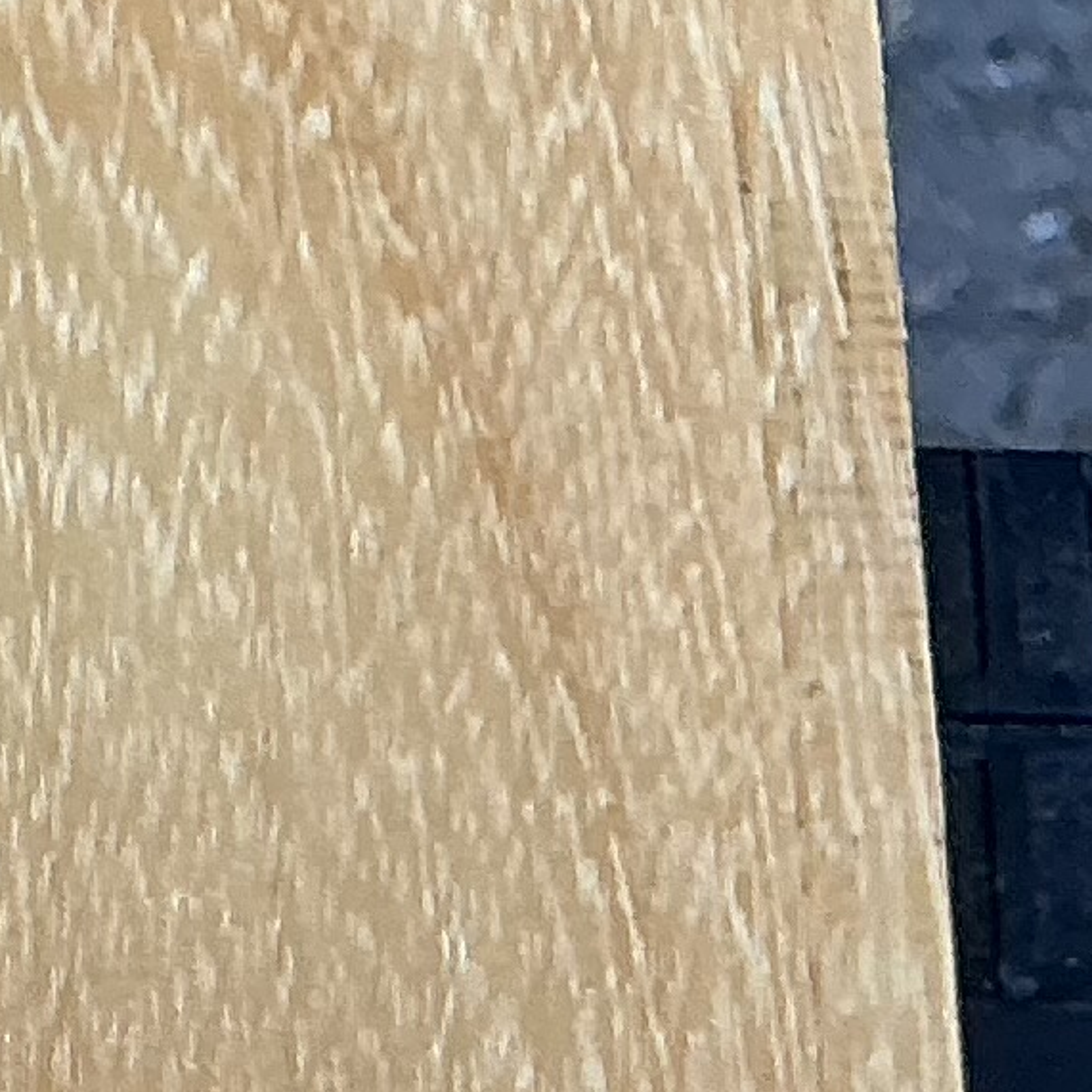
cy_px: 2396
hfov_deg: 9.0
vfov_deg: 8.9
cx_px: -1157
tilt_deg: -77.6
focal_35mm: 181
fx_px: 6460
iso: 32
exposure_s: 1/100
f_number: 1.8
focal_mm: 3
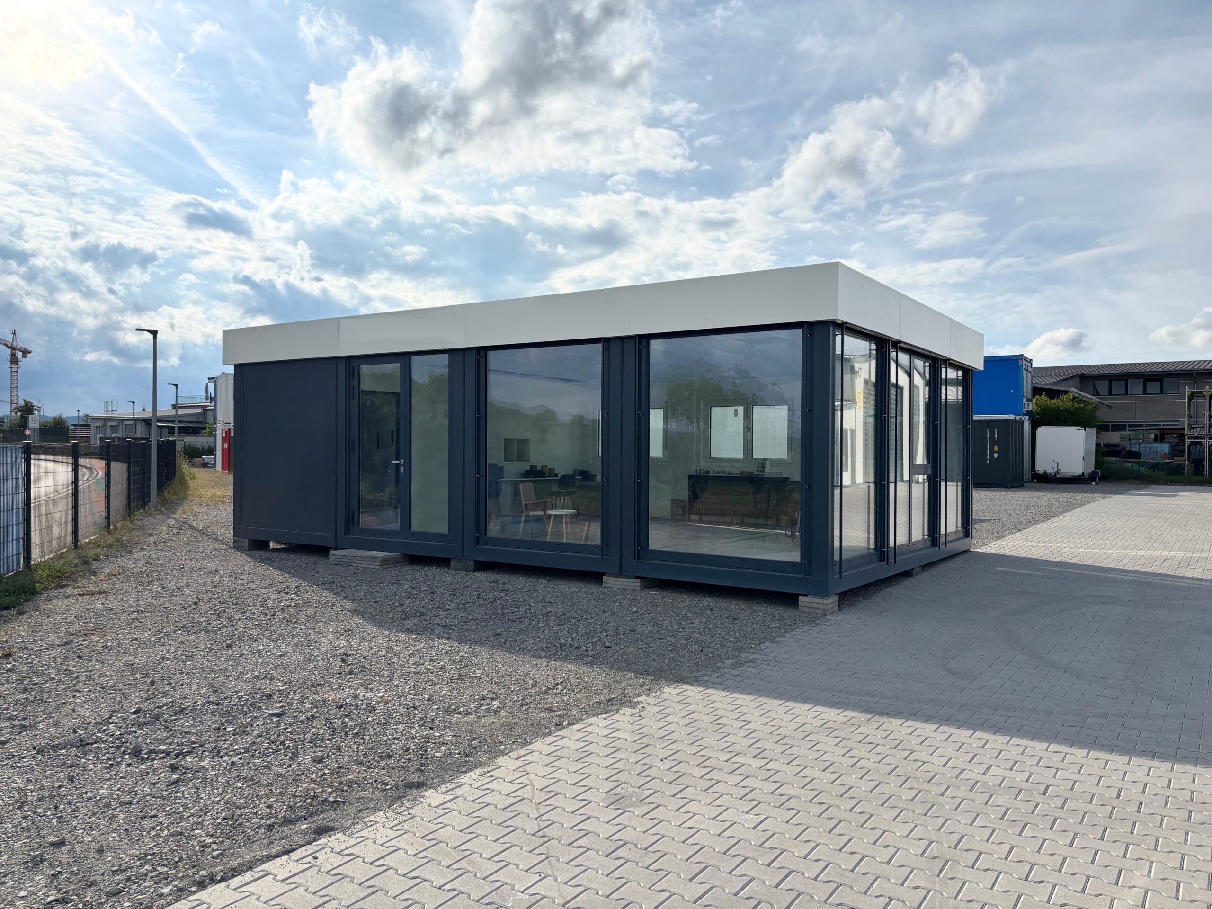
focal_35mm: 26
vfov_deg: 53.1
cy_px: 454
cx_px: 606
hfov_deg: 67.3
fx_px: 910
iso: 50
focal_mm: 5.96
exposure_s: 1/7194
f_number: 1.6
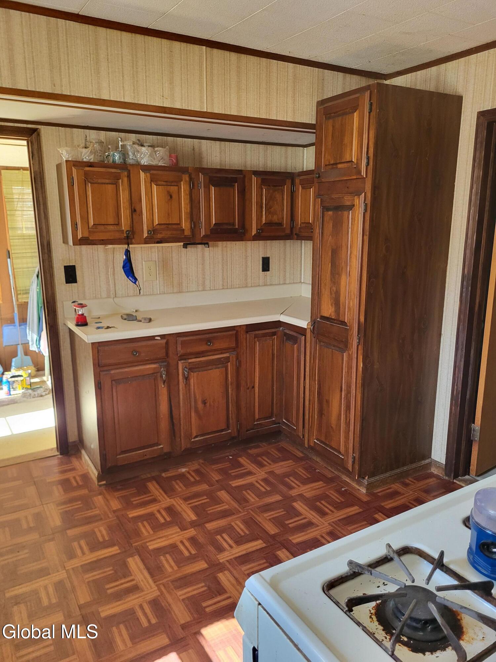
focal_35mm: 26
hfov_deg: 53.1
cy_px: 331
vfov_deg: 67.3
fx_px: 497
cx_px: 248
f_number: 1.8
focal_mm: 5.4
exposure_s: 1/120
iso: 320
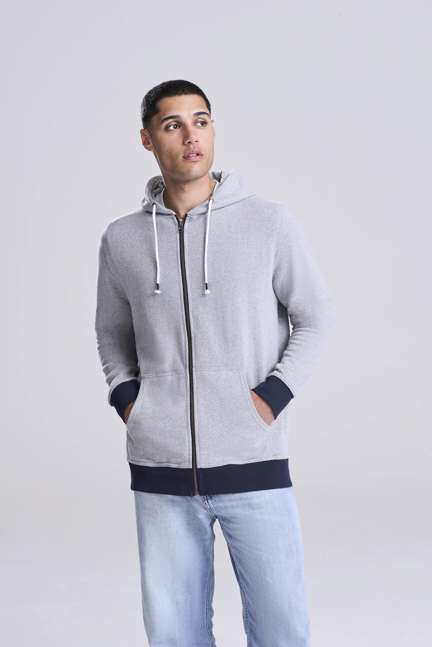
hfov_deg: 13.1
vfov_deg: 19.4
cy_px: 324
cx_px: 216
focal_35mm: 105
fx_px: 1888
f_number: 10
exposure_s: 1/160
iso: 400
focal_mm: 105
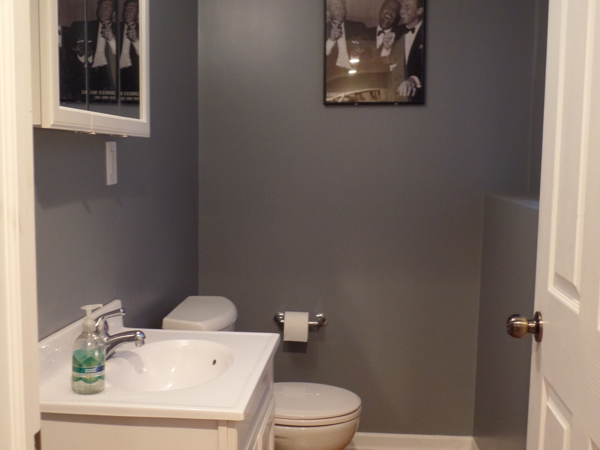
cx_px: 300
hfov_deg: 44.8
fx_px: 728
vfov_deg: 34.3
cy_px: 225
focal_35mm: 42
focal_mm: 7.5
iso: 480
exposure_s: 1/15
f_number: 3.2
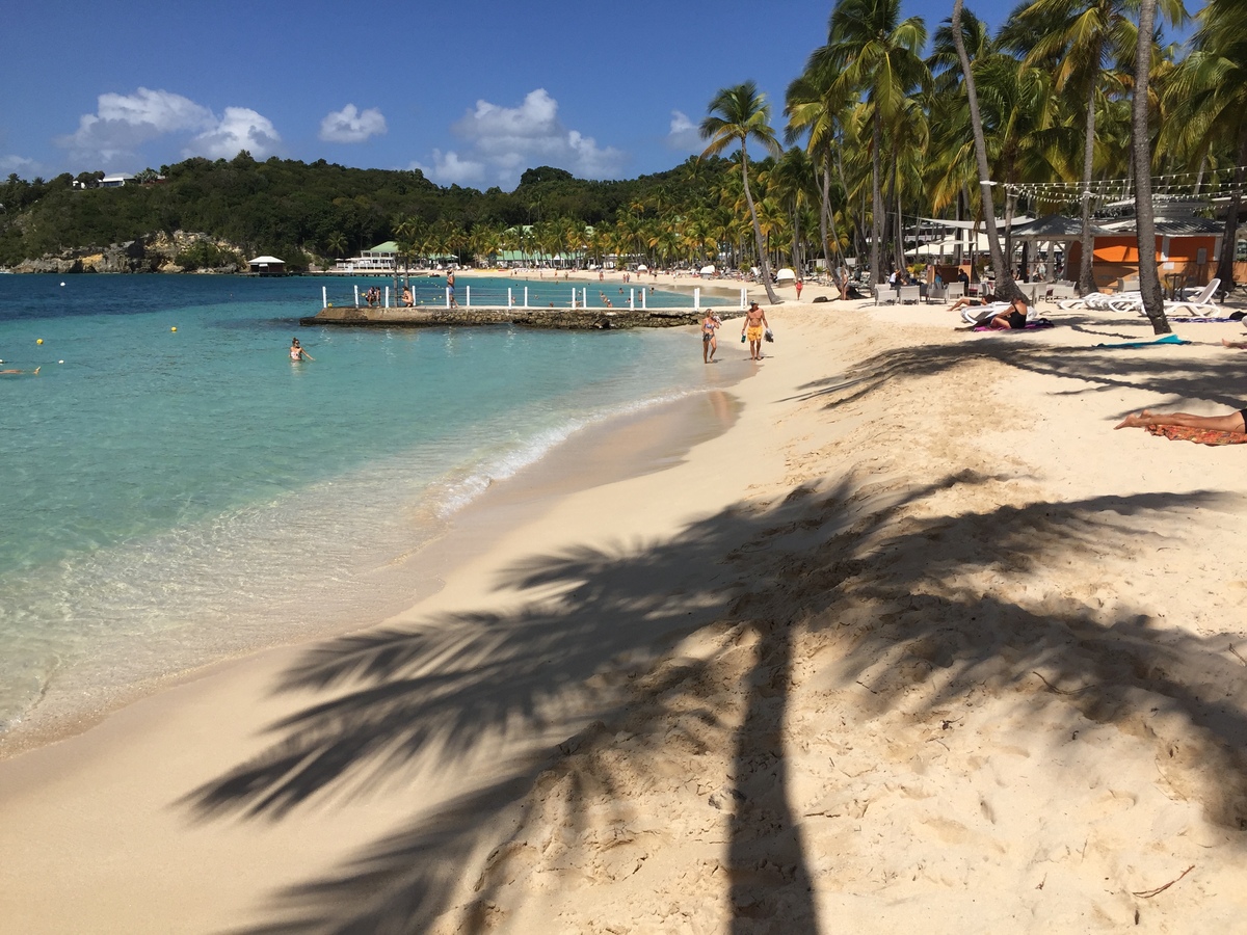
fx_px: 1045
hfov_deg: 61.7
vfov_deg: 48.2
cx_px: 624
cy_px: 468
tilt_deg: -11.8
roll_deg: -0.8
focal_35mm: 29
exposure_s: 1/3968
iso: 32
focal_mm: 4.15
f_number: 2.2
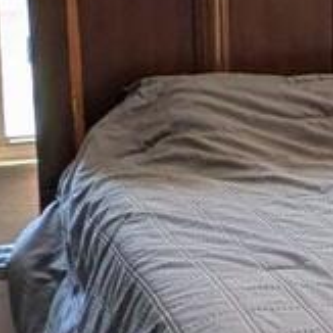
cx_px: 435
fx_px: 1132
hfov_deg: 15.9
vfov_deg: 16.7
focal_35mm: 104
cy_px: 87
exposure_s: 1/69.5
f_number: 1.7
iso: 97
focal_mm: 2.02
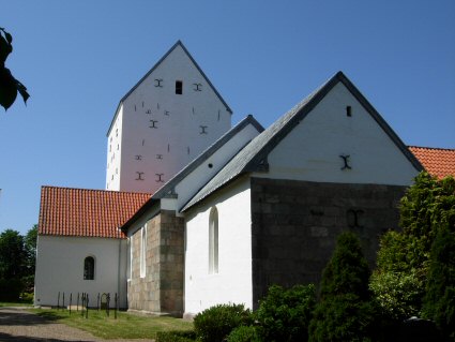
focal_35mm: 36
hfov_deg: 51.3
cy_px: 171
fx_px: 473
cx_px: 228
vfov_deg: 39.7
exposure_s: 1/352
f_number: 6.8
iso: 50
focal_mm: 7.5
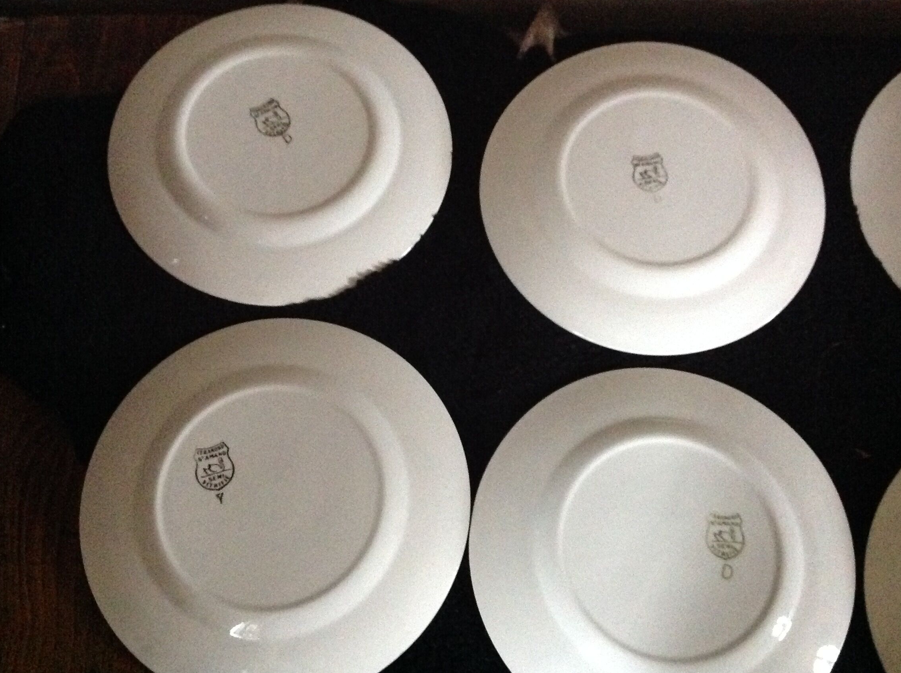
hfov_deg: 46.9
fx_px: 1040
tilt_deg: -74.6
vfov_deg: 35.9
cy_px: 354
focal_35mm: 40
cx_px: 448
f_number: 2.4
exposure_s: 1/15
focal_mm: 4.28
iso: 800
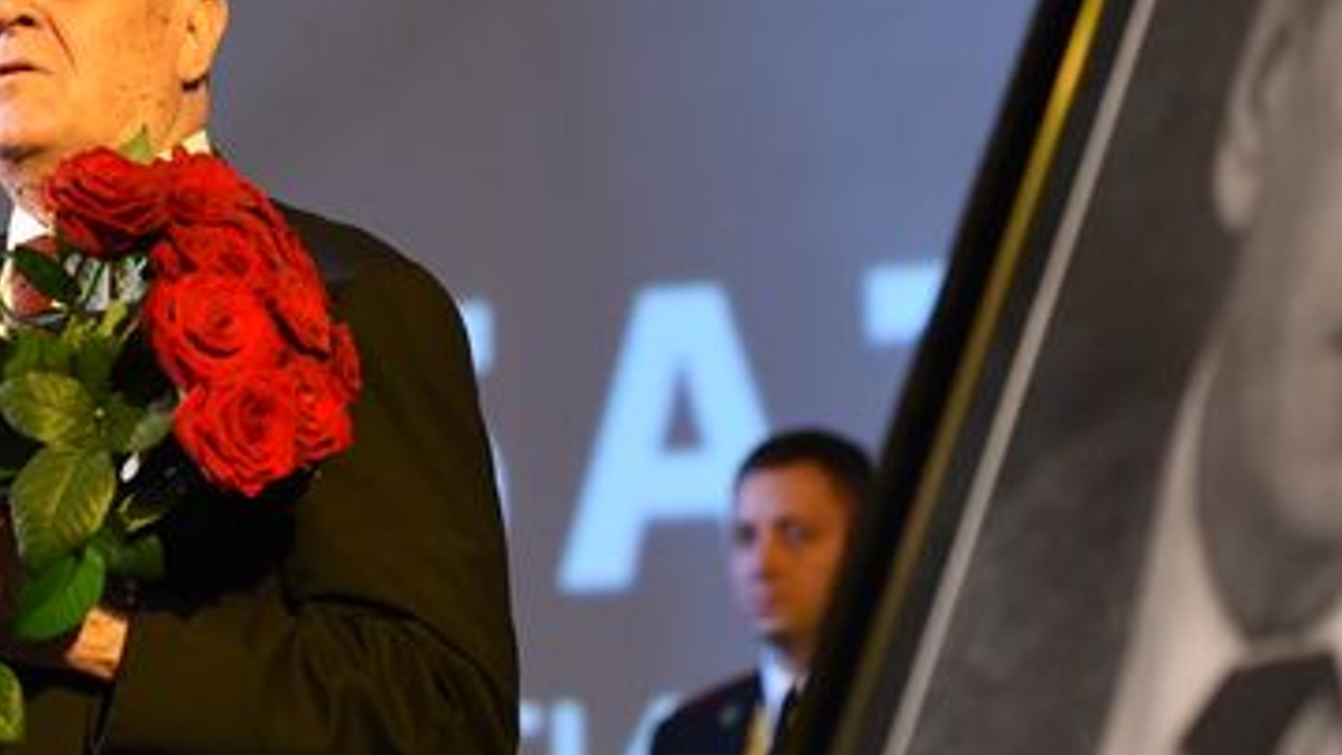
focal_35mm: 194
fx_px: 6904
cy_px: 262
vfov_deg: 6.3
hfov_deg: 11.1
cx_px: 527
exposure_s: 1/250
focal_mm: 95
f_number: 3.2
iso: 5000
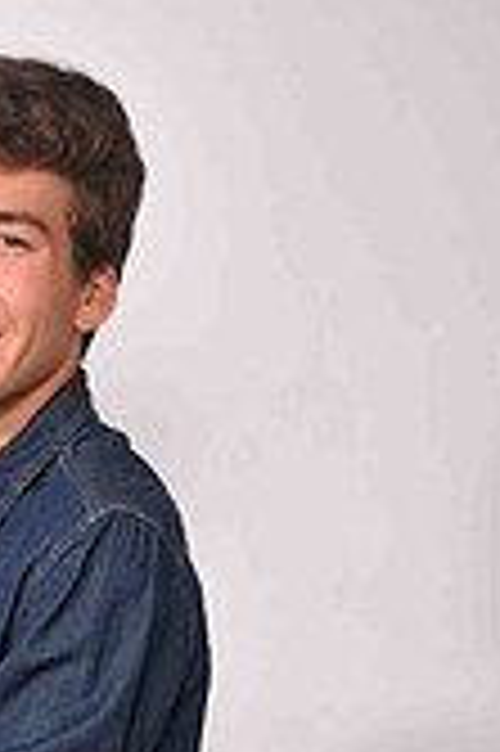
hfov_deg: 10.8
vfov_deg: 15.5
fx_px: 2617
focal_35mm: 125
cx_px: 7
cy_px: 1004
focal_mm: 31
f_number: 5
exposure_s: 1/160
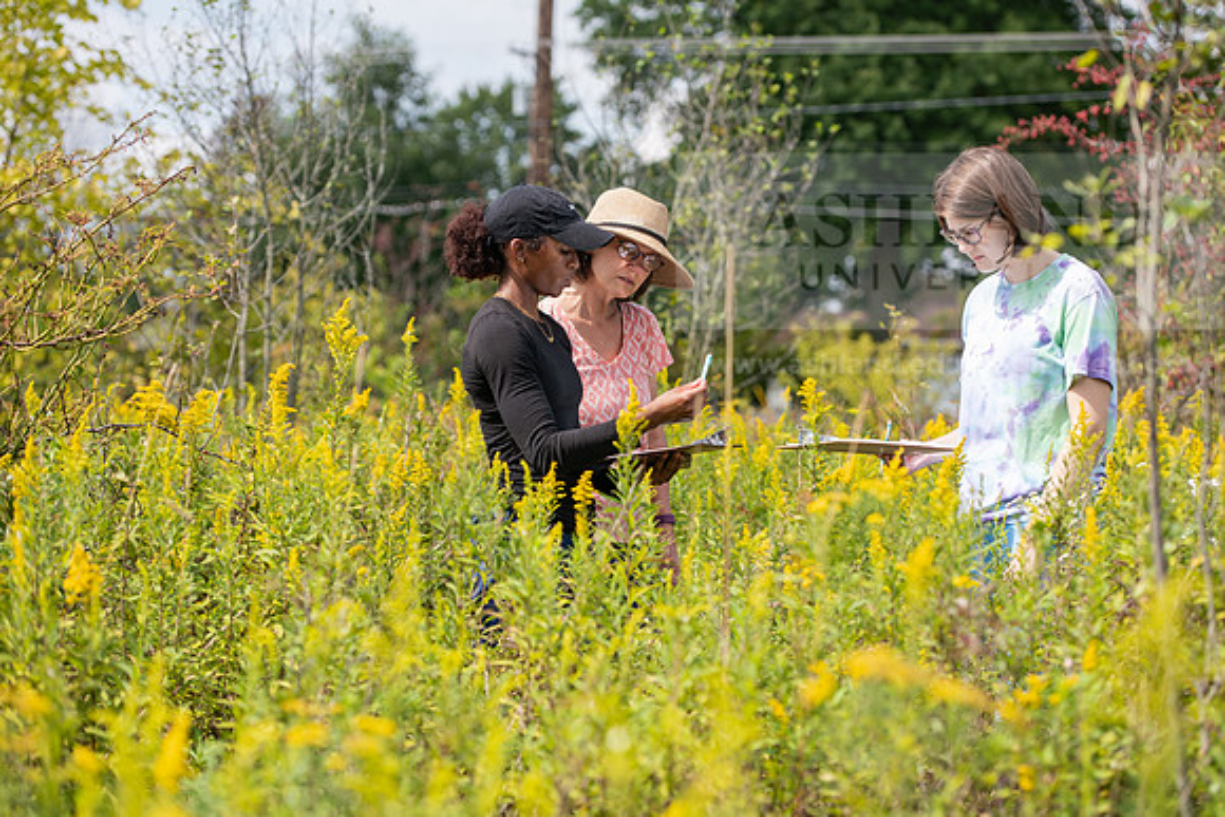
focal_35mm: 85
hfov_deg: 23.9
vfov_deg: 16.1
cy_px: 408
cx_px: 612
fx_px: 2893
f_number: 3.5
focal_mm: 85
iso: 64
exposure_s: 1/400
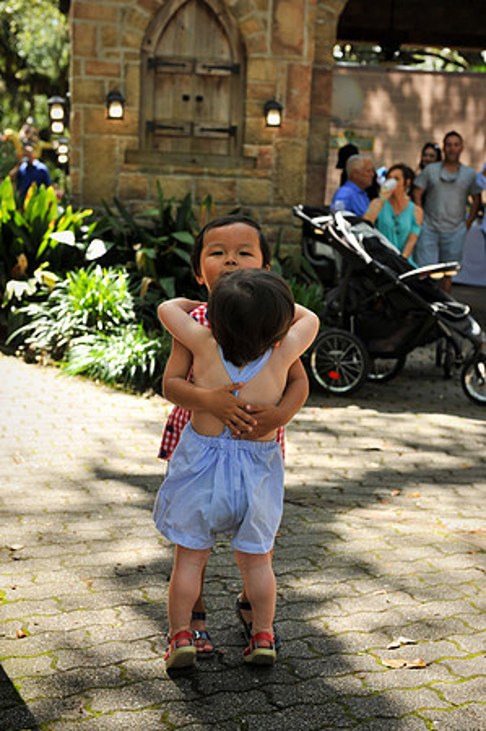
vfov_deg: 38.2
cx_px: 243
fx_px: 1055
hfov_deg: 25.9
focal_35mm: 52
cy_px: 366
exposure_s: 1/250
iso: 250
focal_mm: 52
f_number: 5.6
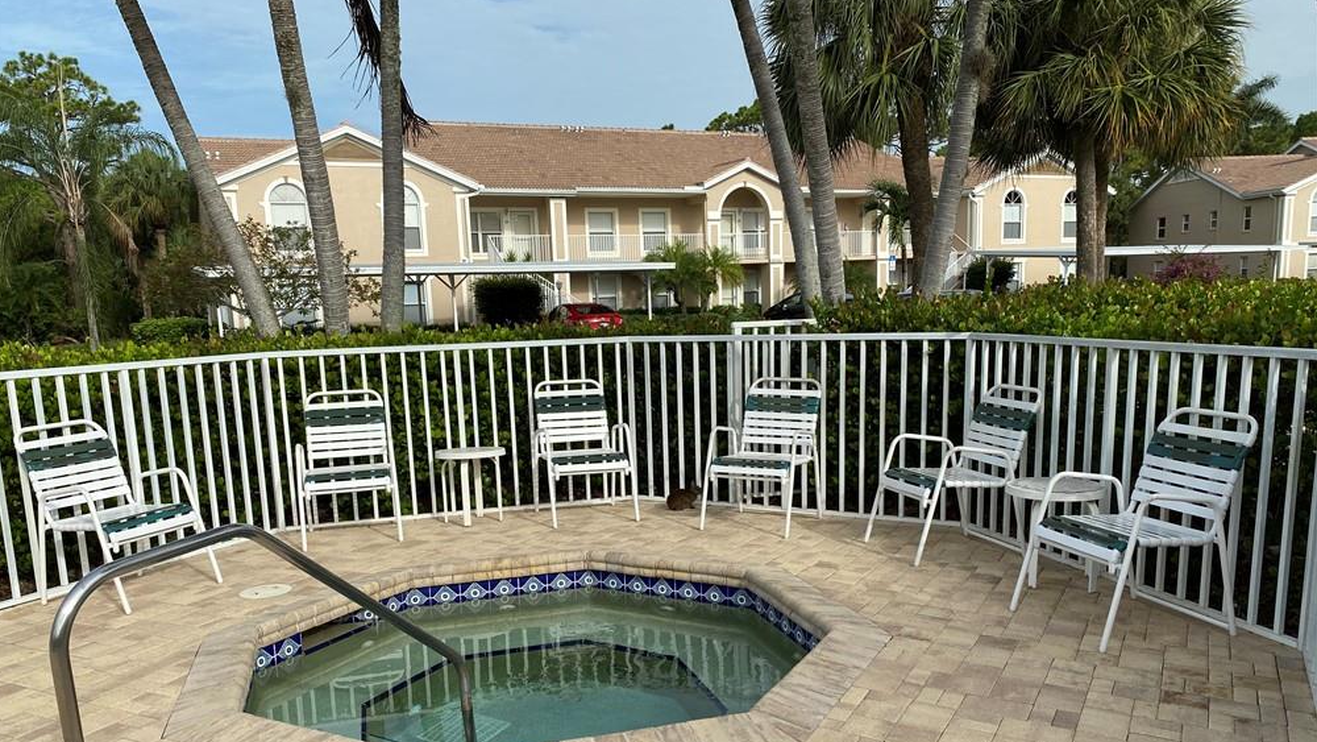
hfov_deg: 66.0
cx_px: 644
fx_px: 1013
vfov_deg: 39.9
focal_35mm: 29
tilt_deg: -9.7
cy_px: 477
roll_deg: +1.9
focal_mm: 4.25
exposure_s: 1/2890
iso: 32
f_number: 1.8
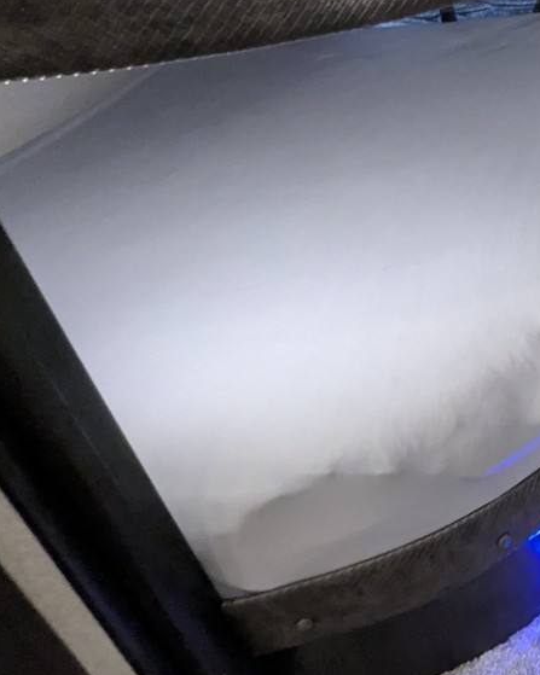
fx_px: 779
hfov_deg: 30.8
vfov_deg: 46.7
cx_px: 683
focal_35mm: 39
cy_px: 279
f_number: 2.2
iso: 433
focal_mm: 2.35
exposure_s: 1/26.1
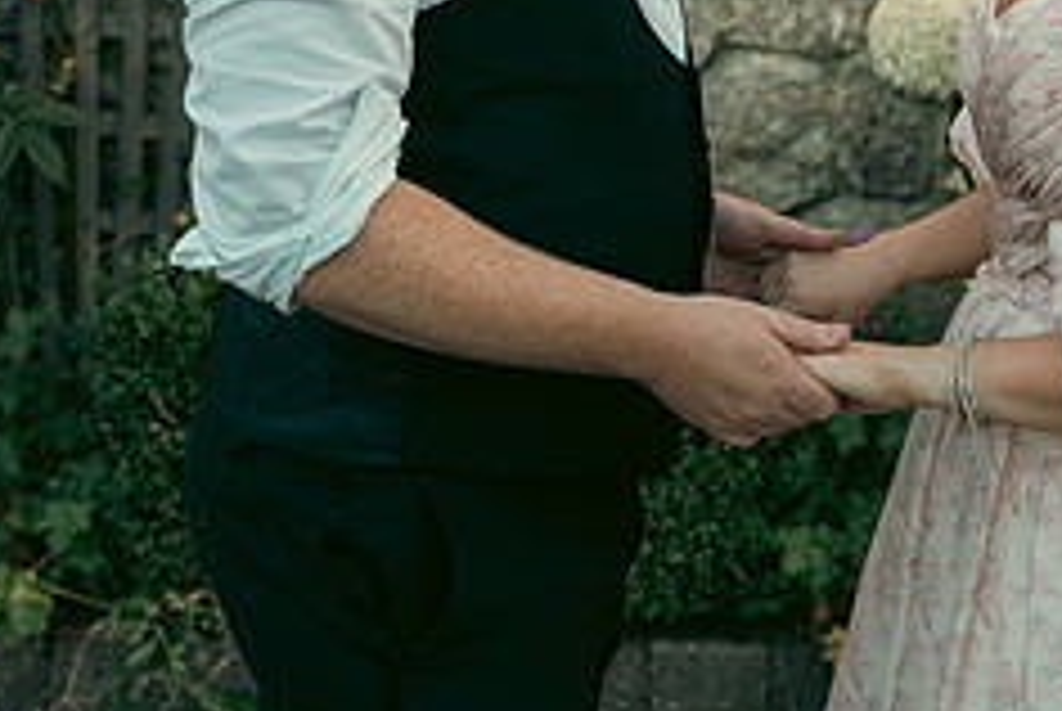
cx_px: 842
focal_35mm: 86
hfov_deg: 23.3
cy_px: -47
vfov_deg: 15.6
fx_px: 2540
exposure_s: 1/160
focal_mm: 35
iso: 250
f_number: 3.2
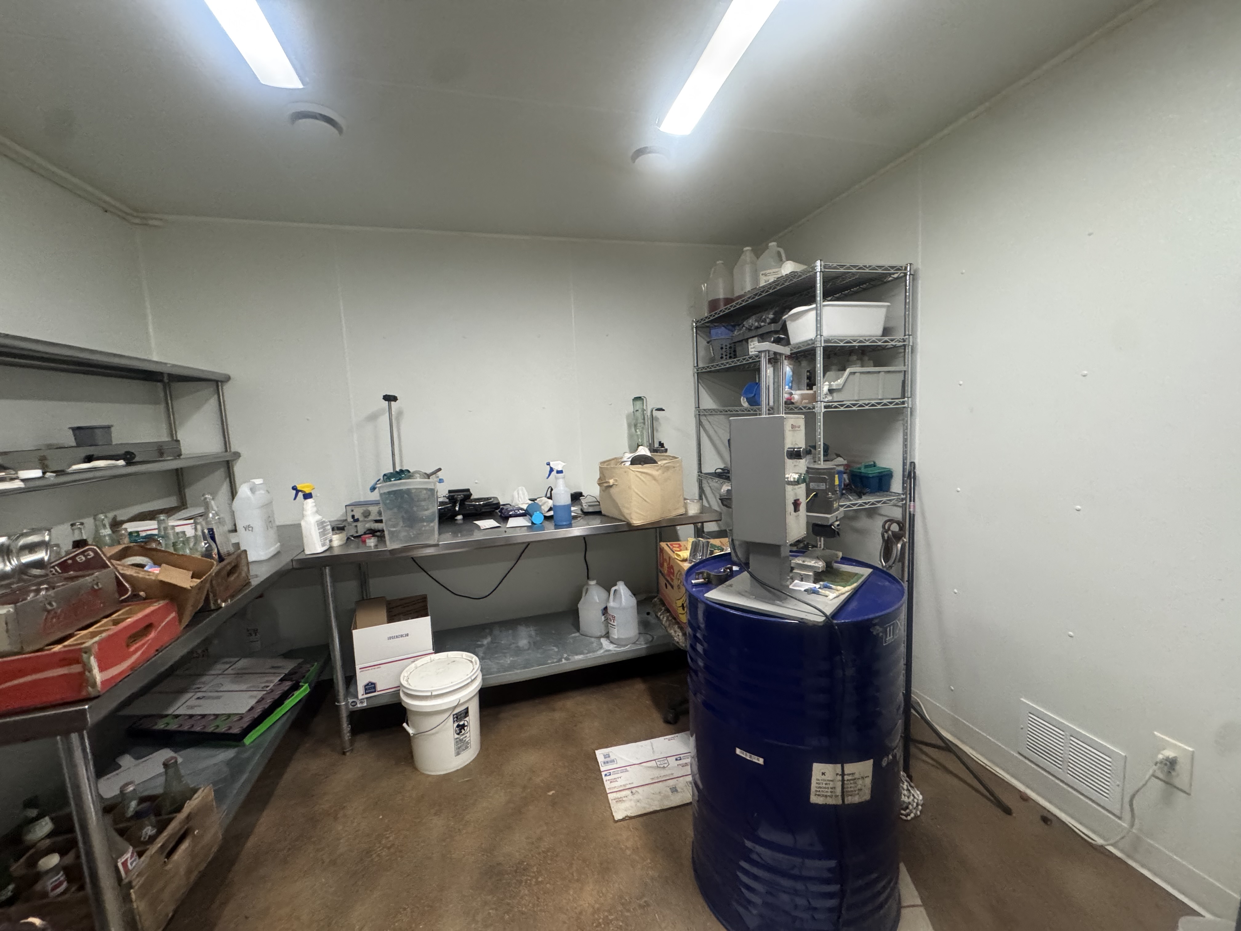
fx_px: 502
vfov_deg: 85.7
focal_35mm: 14
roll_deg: +0.2
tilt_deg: -5.5
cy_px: 466
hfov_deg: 102.1
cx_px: 620
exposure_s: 1/60
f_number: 2.2
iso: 640
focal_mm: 2.22
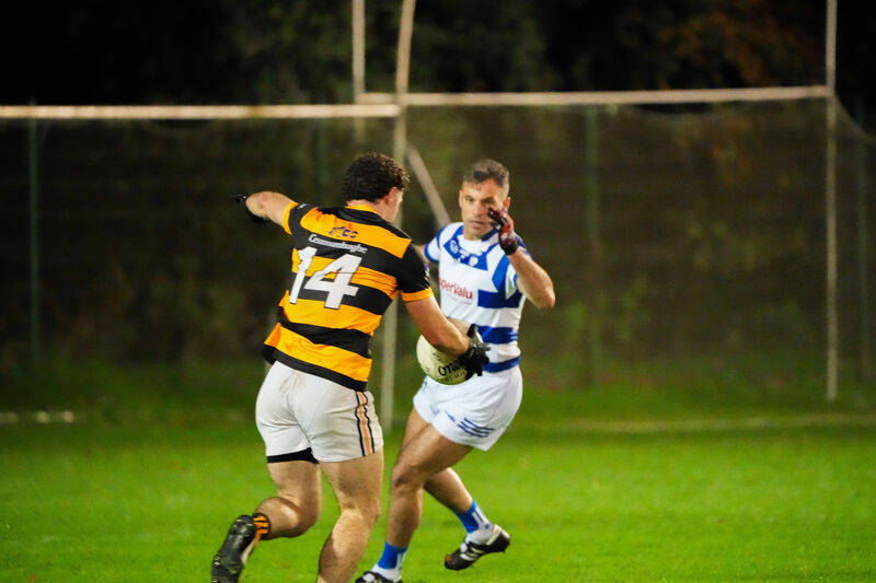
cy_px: 292
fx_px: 14450
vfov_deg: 2.3
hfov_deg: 3.5
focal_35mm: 594
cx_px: 438
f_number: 6.3
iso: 40000
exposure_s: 1/500
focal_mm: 594
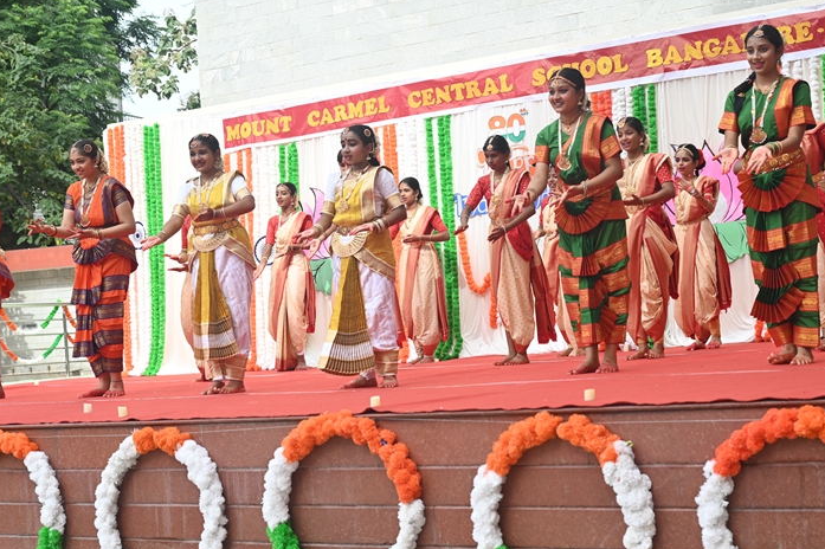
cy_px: 262
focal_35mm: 62
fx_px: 1420
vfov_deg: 21.9
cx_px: 445
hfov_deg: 32.4
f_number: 5.6
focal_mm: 54
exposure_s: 1/250
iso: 180
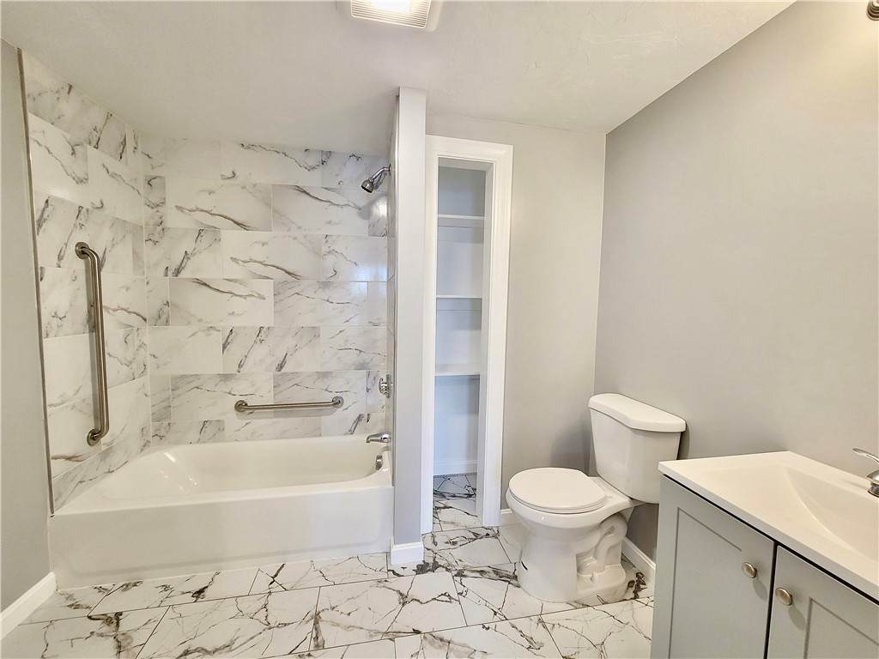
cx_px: 440
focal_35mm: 13
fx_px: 330
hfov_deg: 106.2
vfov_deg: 89.9
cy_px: 330
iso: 250
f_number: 2.2
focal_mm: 2.2
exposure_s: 1/60
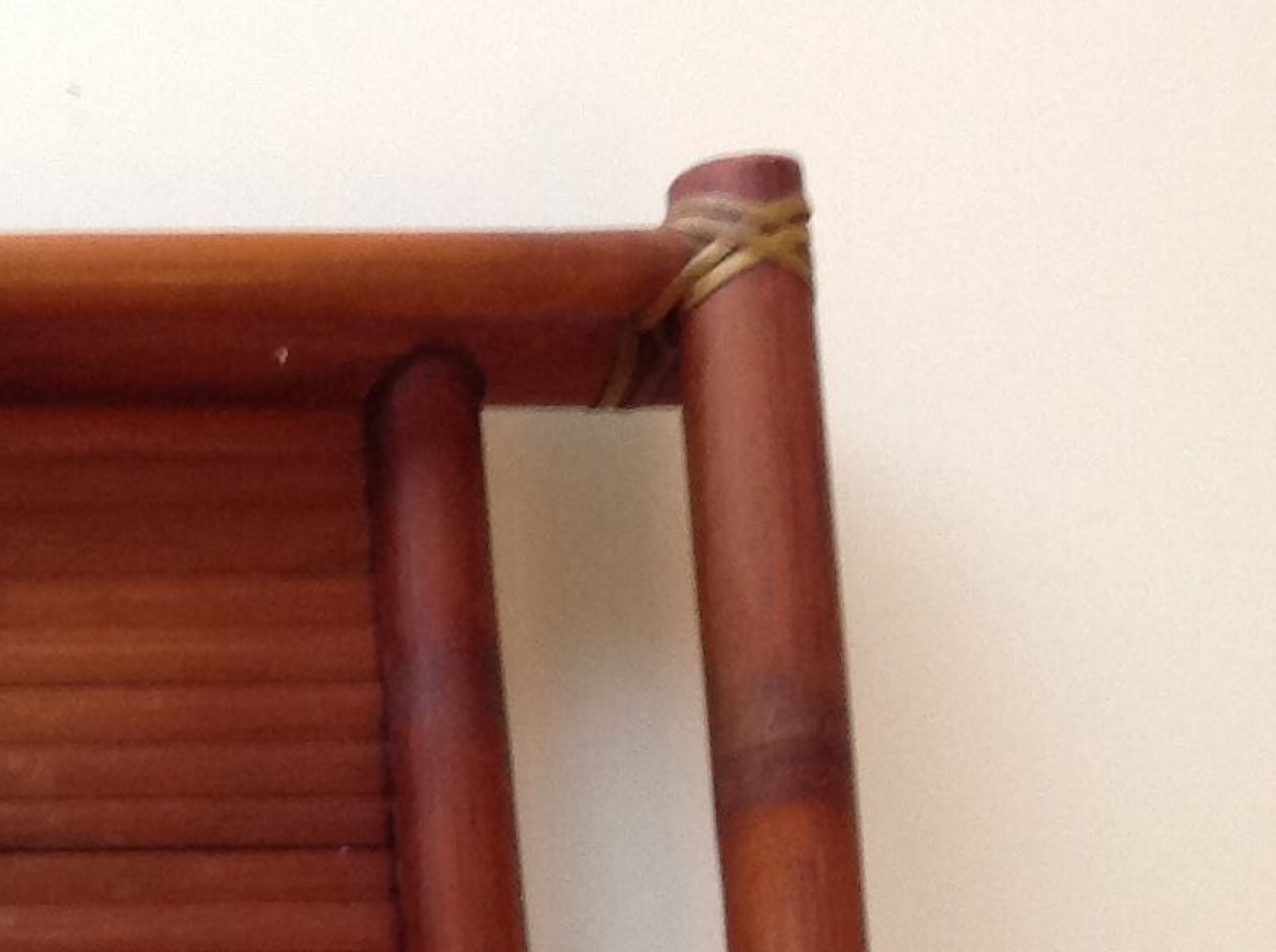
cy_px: 1319
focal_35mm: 115
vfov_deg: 12.4
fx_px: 4232
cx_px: -657
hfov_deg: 15.7
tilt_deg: -79.5
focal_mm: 4.28
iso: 160
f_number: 2.4
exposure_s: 1/17
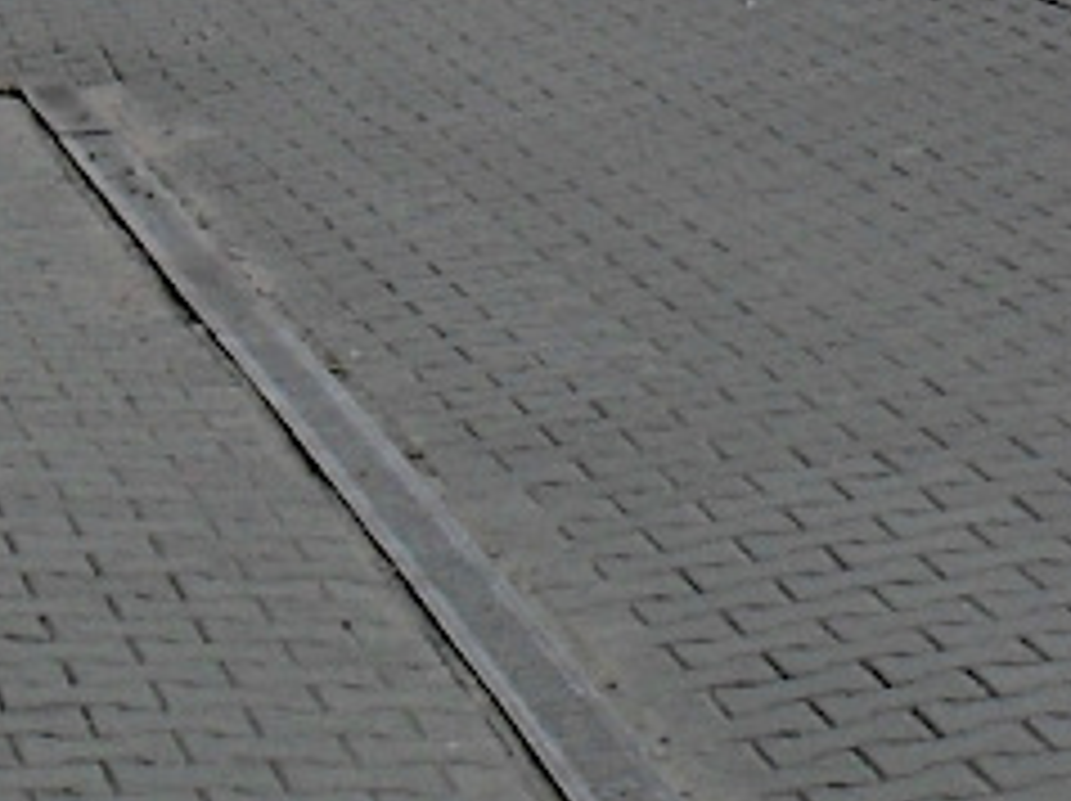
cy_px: -1094
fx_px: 5934
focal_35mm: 192
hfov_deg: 10.3
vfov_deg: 7.3
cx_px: 806
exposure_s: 1/180
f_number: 8.3
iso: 80
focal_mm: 6.3
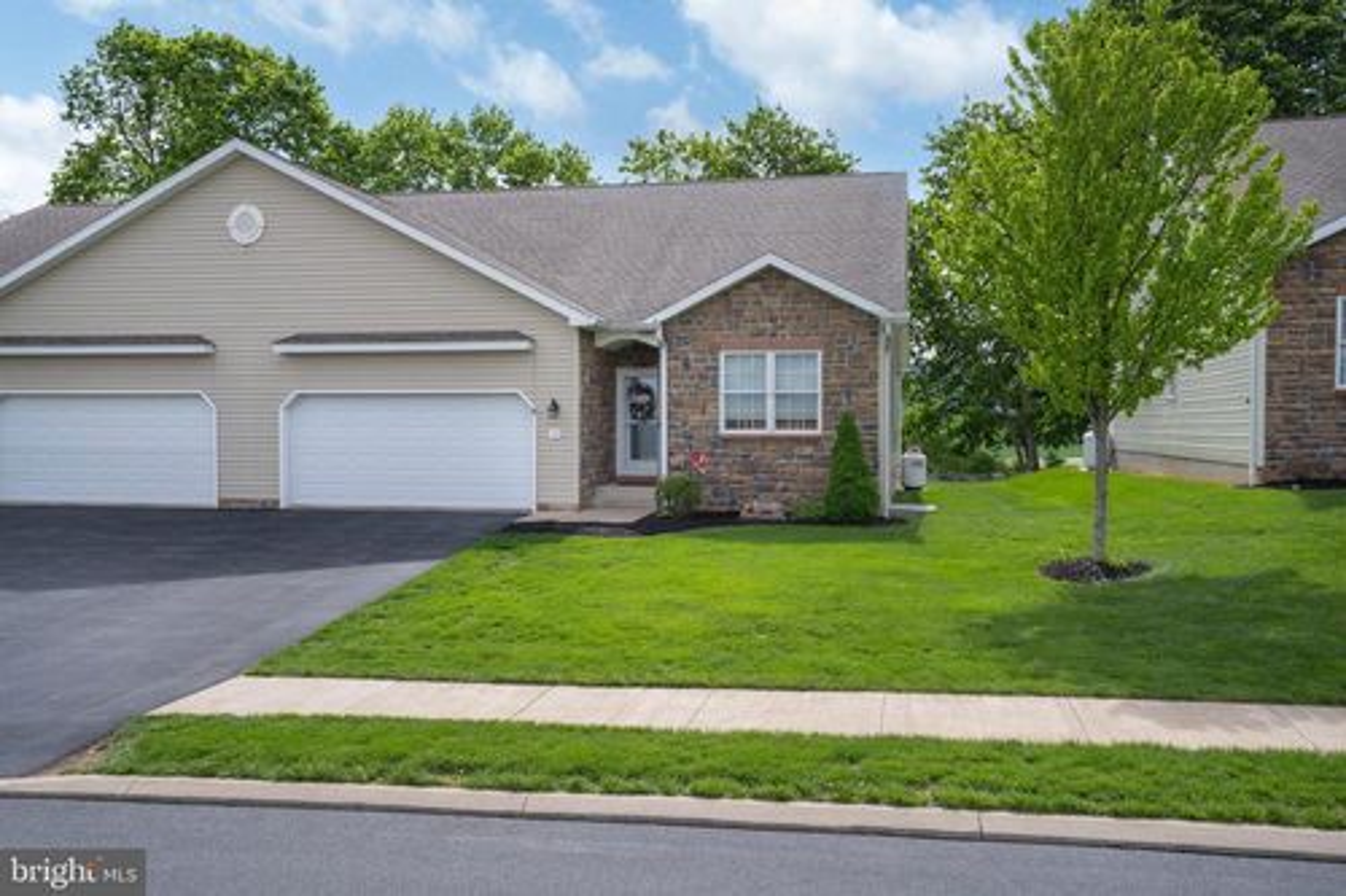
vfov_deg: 41.1
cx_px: 673
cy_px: 448
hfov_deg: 58.7
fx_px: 1196
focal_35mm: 32
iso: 125
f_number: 7.1
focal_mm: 32
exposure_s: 1/320
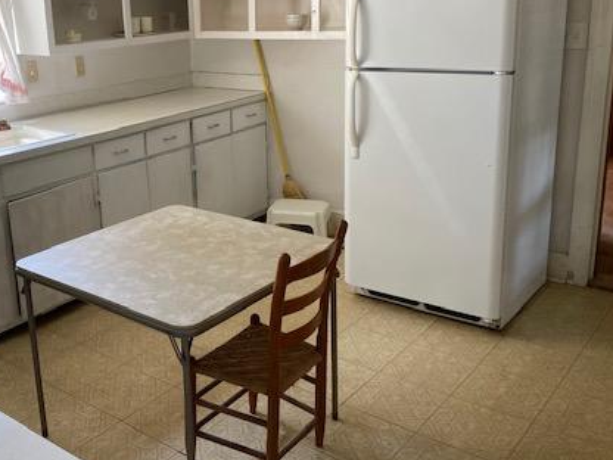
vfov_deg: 35.9
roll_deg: +3.2
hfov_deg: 45.9
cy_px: 189
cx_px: 193
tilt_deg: -13.8
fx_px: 708
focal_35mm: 40
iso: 64
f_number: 1.8
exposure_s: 1/60
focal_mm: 4.25
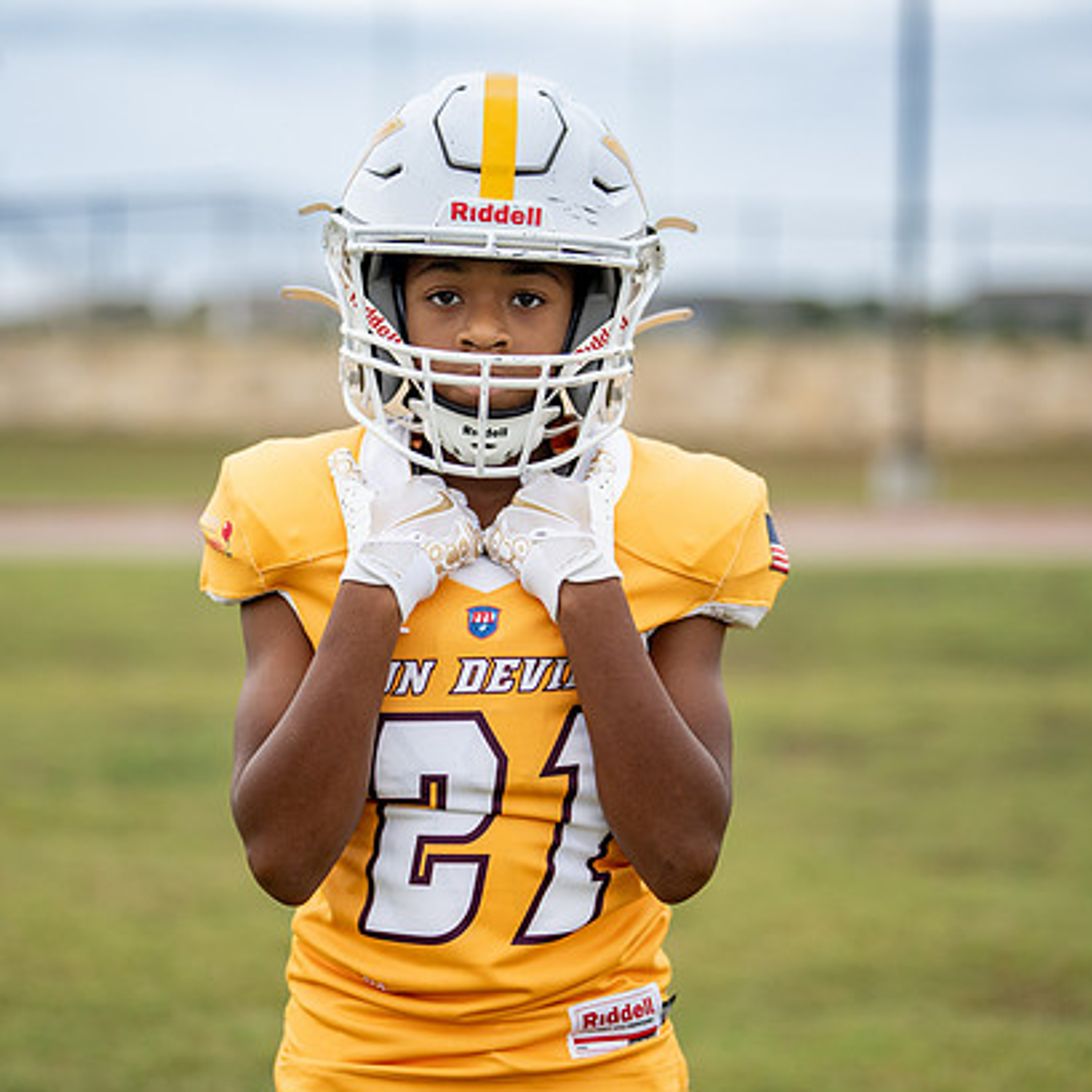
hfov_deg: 23.4
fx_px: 2641
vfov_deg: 23.4
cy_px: 529
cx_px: 510
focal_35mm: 74
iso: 320
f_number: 1.2
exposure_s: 1/1600
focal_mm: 50
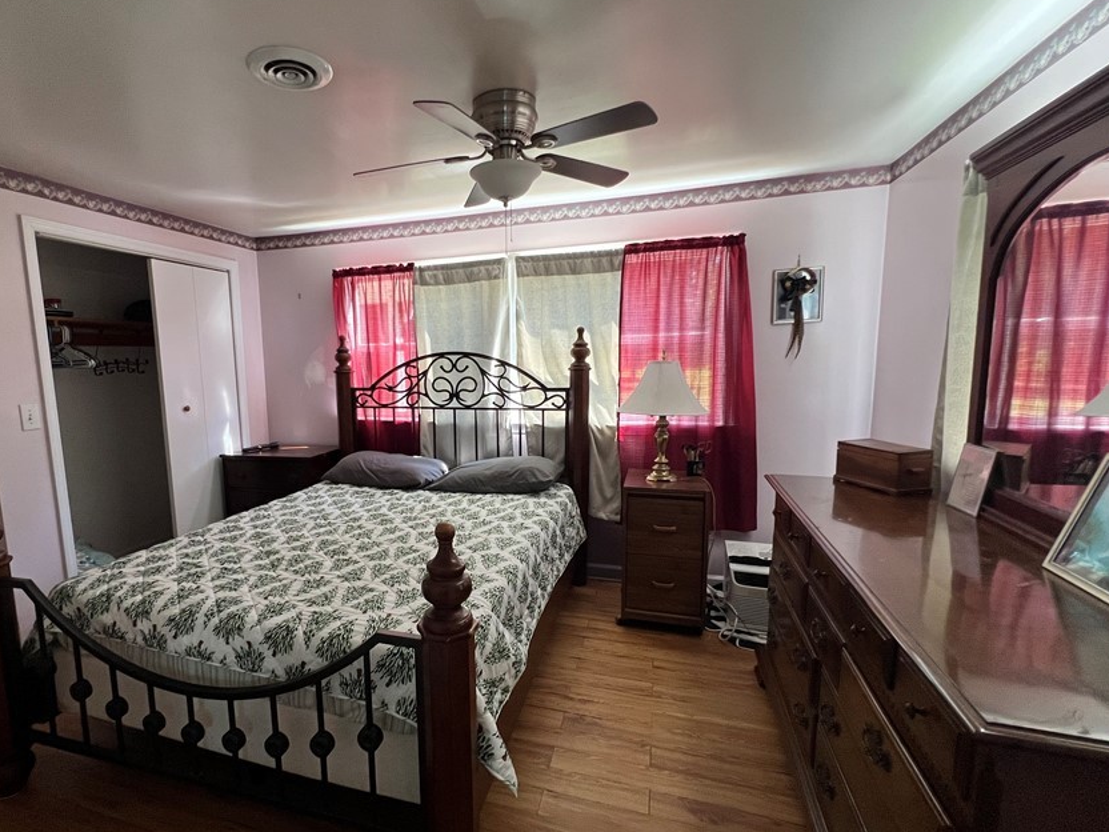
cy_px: 428
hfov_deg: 93.7
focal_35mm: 16
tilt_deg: -7.1
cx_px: 465
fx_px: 513
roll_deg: +1.4
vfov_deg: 78.1
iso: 250
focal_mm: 1.57
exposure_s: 1/88
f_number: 1.8
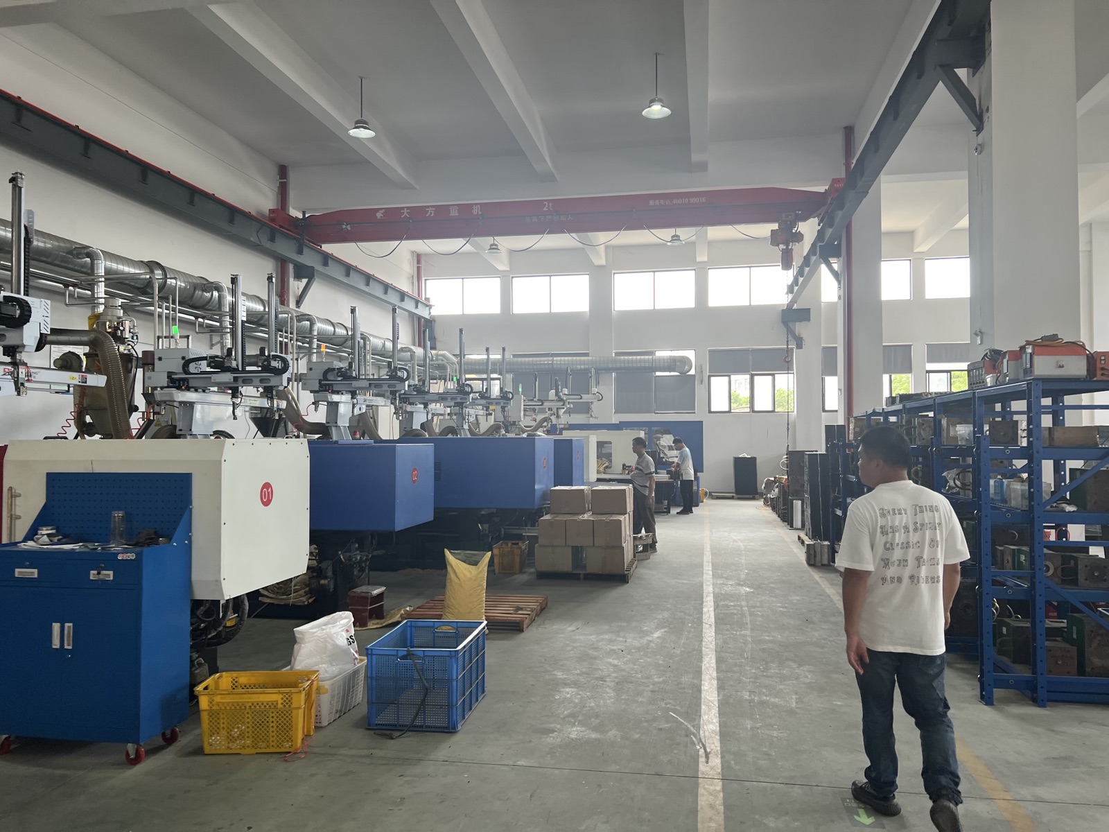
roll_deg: +1.4
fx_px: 833
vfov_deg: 53.1
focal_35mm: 26
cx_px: 554
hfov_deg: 67.3
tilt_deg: +2.0
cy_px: 416
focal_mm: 5.7
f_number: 1.5
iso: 40
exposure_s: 1/121
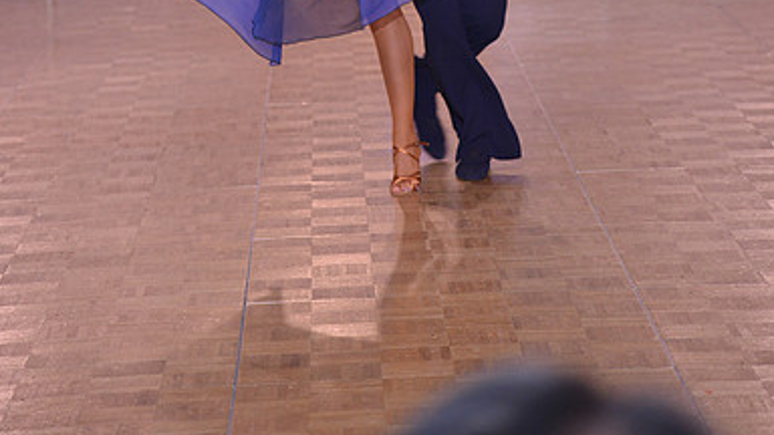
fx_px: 3571
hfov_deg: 12.4
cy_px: -137
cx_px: 386
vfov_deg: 6.9
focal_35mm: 174
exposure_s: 1/250
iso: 1250
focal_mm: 110
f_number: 4.5
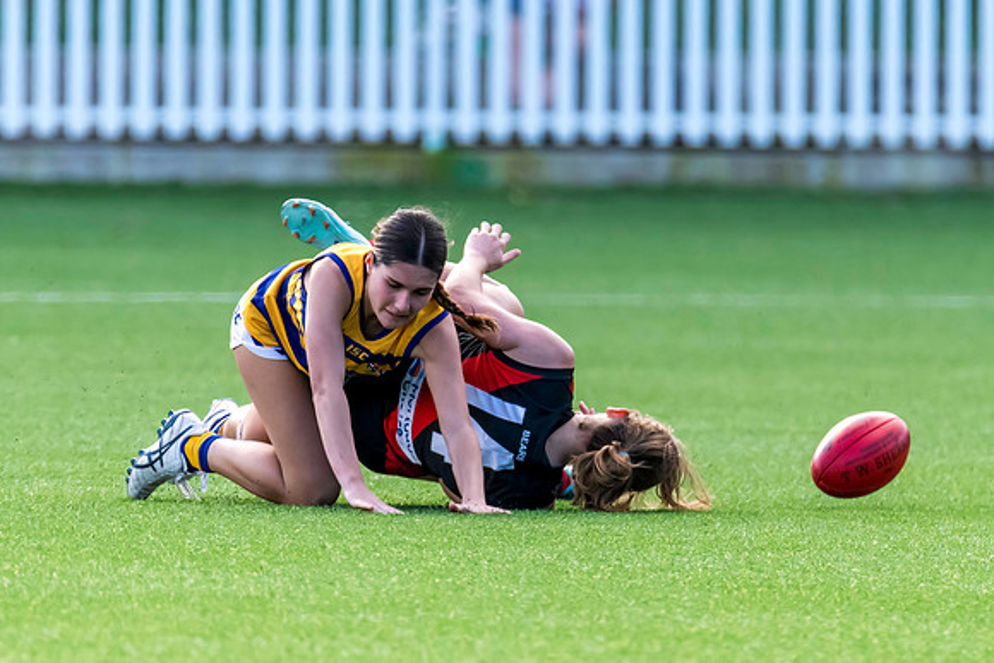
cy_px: 350
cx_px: 520
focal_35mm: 1173
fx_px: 32393
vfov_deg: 1.2
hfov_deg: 1.8
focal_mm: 600
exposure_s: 1/1600
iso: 2200
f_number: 6.3
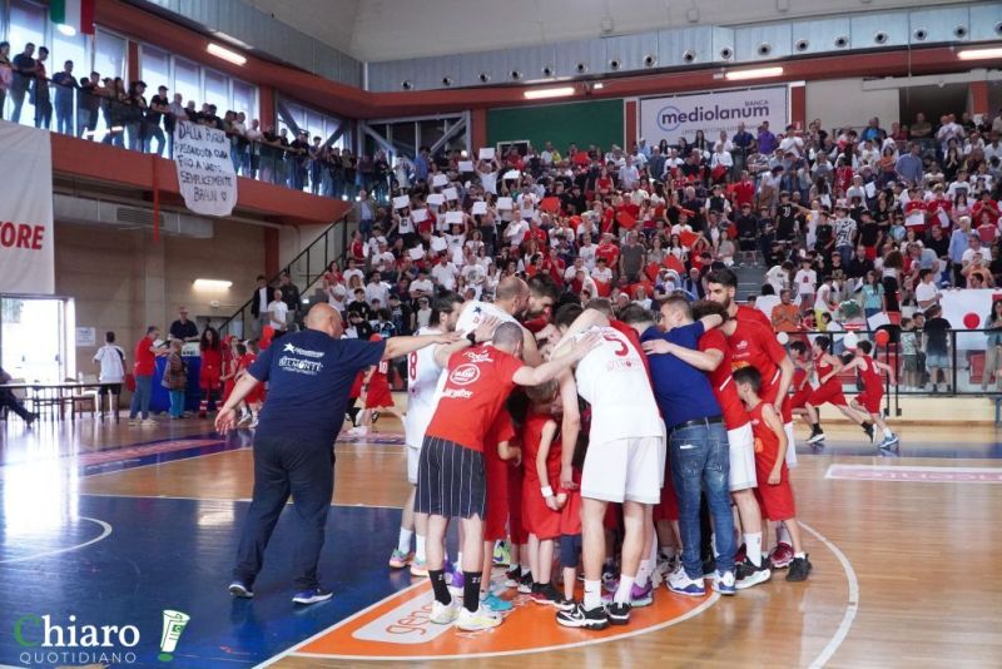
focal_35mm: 34
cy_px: 334
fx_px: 961
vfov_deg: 38.4
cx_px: 501
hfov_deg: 55.1
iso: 5000
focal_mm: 23
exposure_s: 1/640
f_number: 5
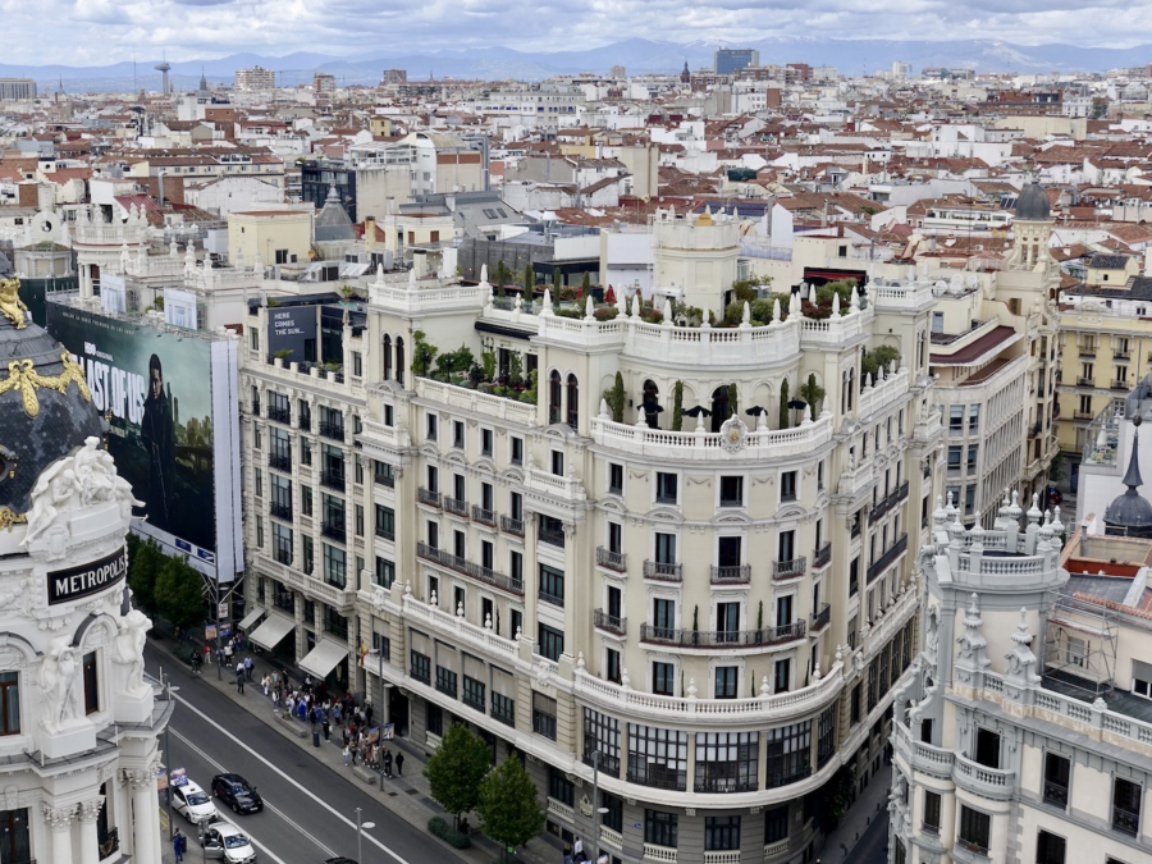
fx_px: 1830
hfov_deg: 34.9
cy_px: 433
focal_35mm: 55
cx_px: 539
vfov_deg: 26.6
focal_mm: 18.3
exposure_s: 1/400
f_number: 5.6
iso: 125
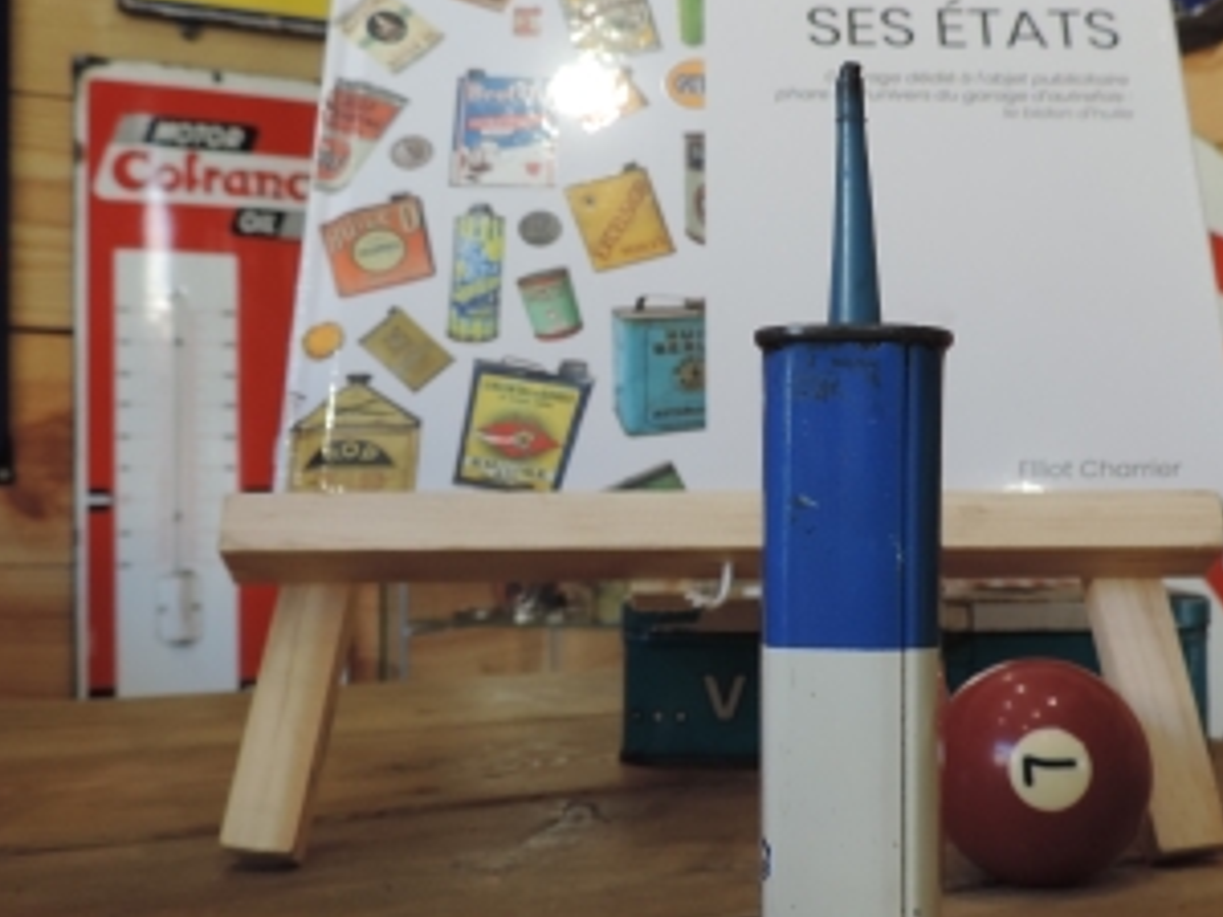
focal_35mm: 48
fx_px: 1696
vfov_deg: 30.3
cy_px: 452
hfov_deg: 39.4
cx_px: 758
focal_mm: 4.3
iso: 110
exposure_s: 1/30
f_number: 3
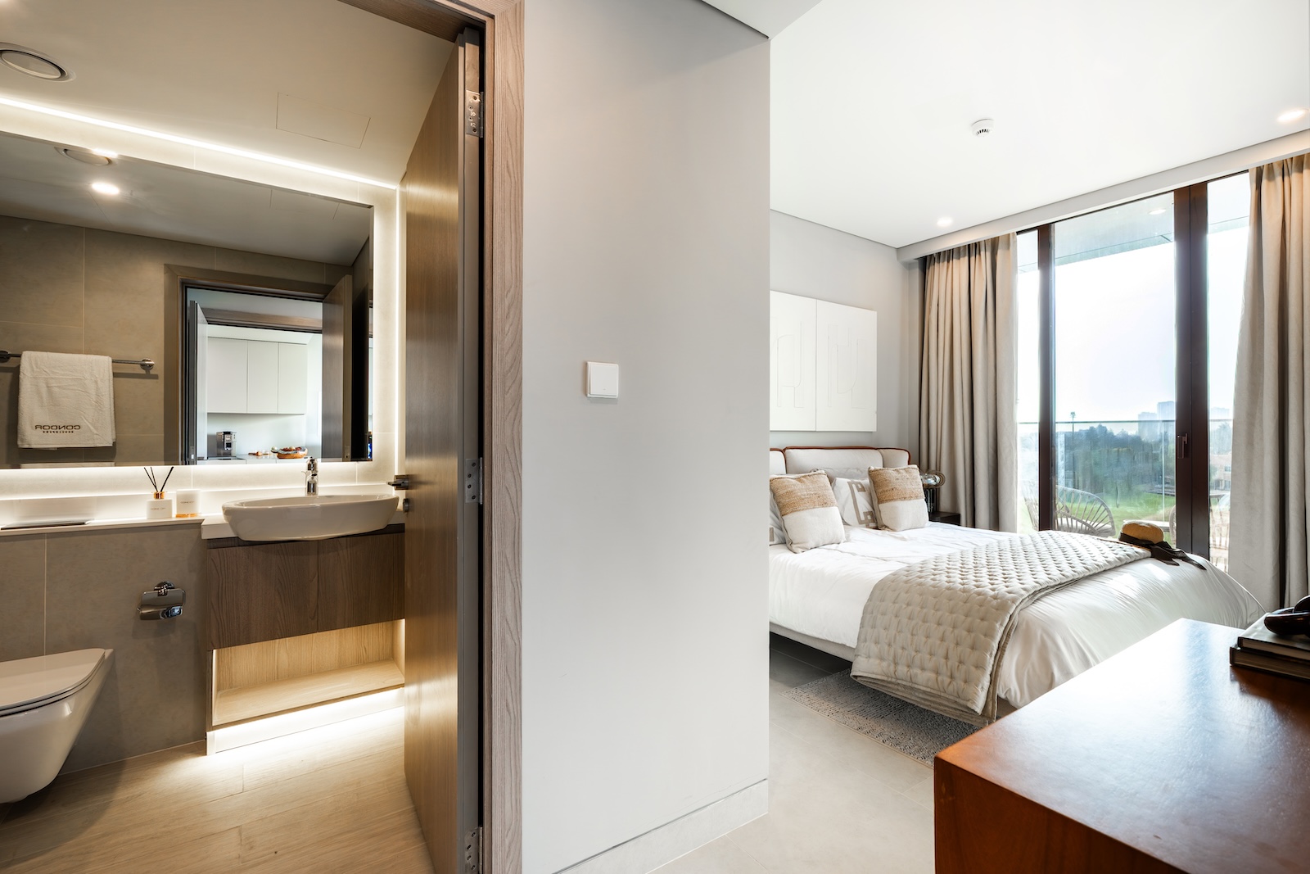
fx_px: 582
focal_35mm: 16
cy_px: 437
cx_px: 655
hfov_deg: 96.7
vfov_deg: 73.8
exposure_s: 1/100
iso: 400
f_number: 10
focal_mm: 16
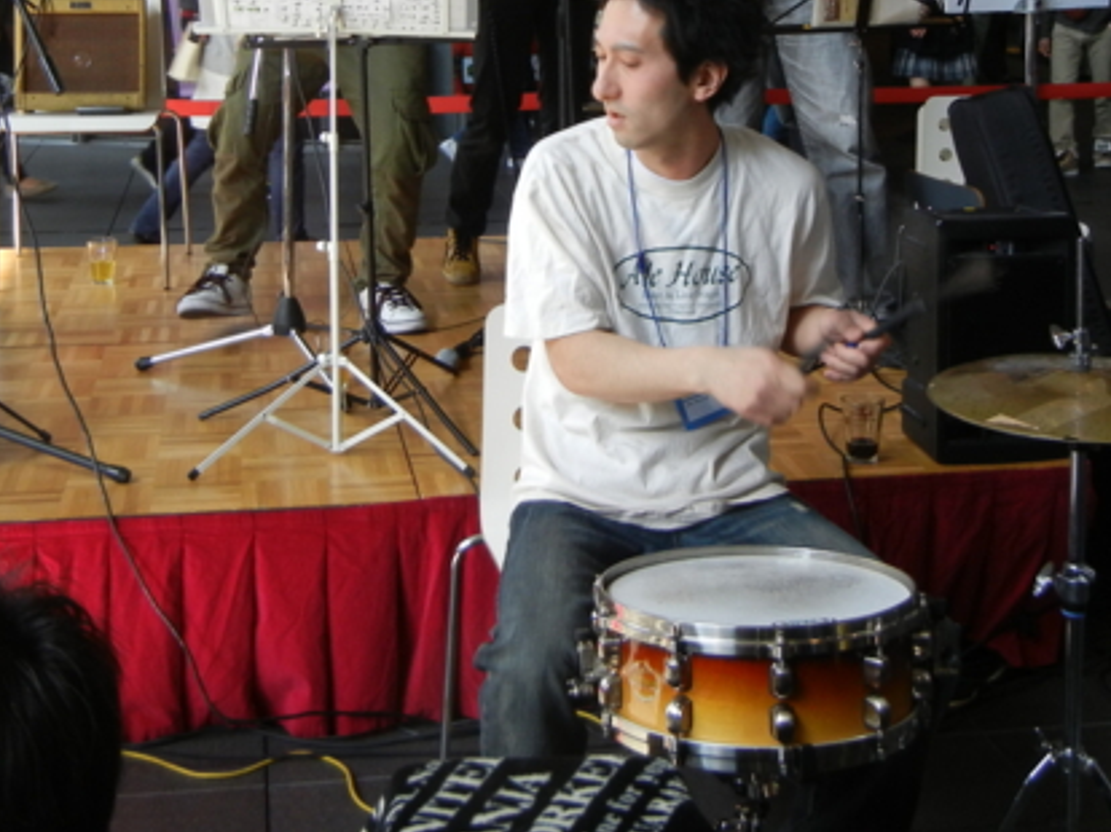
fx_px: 1860
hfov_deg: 33.2
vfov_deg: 24.4
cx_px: 505
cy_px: 62
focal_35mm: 58
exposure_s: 1/95.8
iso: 160
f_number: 3.5
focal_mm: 5.4
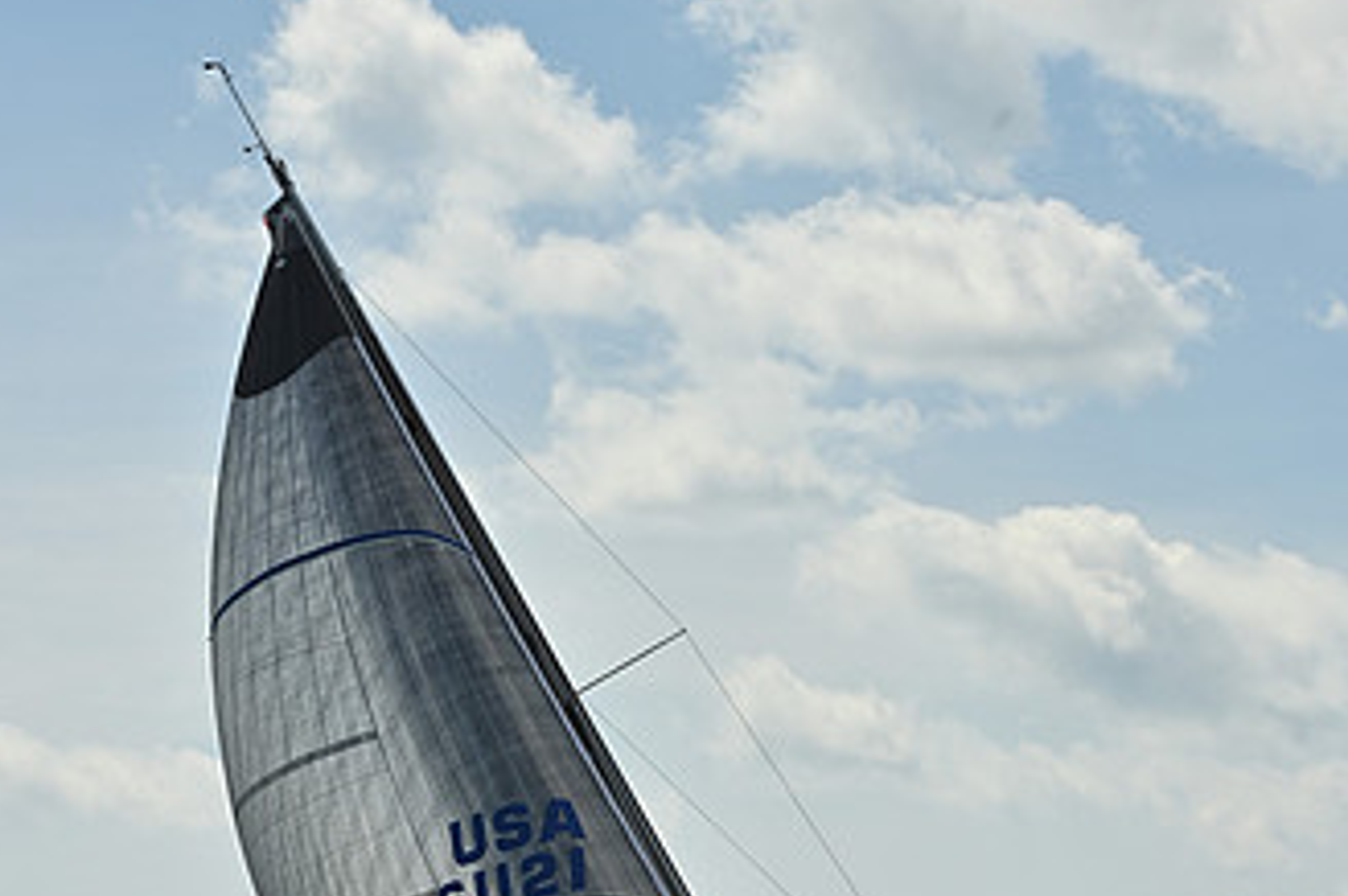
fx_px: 6958
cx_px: 697
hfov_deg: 11.1
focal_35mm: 186
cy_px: 867
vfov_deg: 7.3
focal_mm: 105
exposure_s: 1/1000
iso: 250
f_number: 13
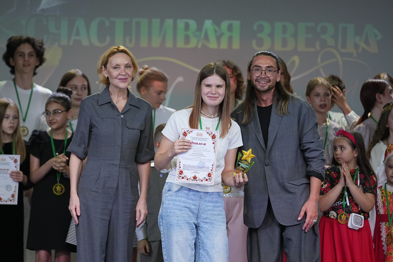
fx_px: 2958
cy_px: 131
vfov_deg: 5.1
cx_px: 196
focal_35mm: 271
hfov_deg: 7.6
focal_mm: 181
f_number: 2.8
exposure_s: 1/250
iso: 1000
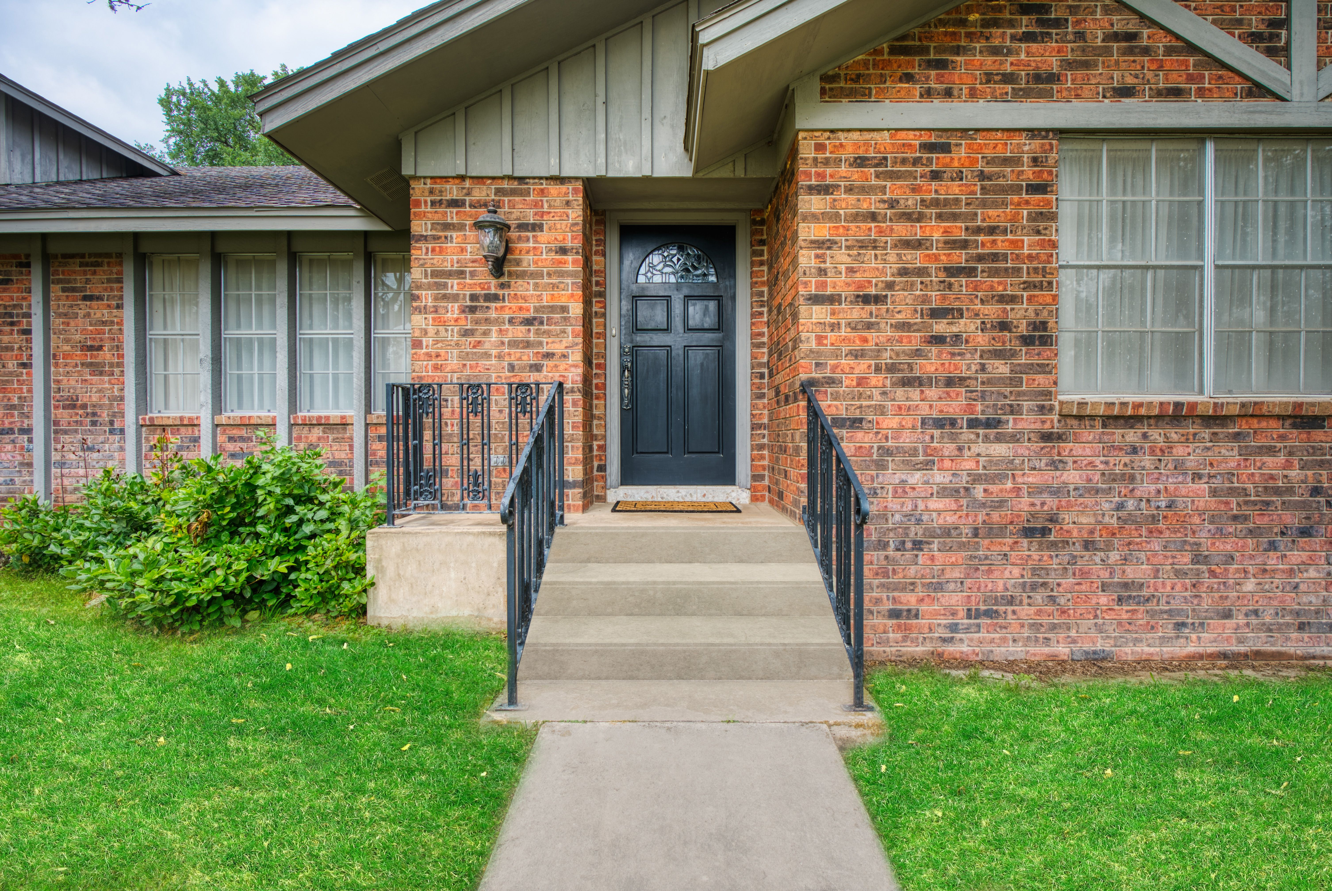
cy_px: 446
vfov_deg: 73.8
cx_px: 666
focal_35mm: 16
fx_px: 592
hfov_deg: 96.7
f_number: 7.1
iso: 100
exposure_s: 1/15
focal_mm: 16
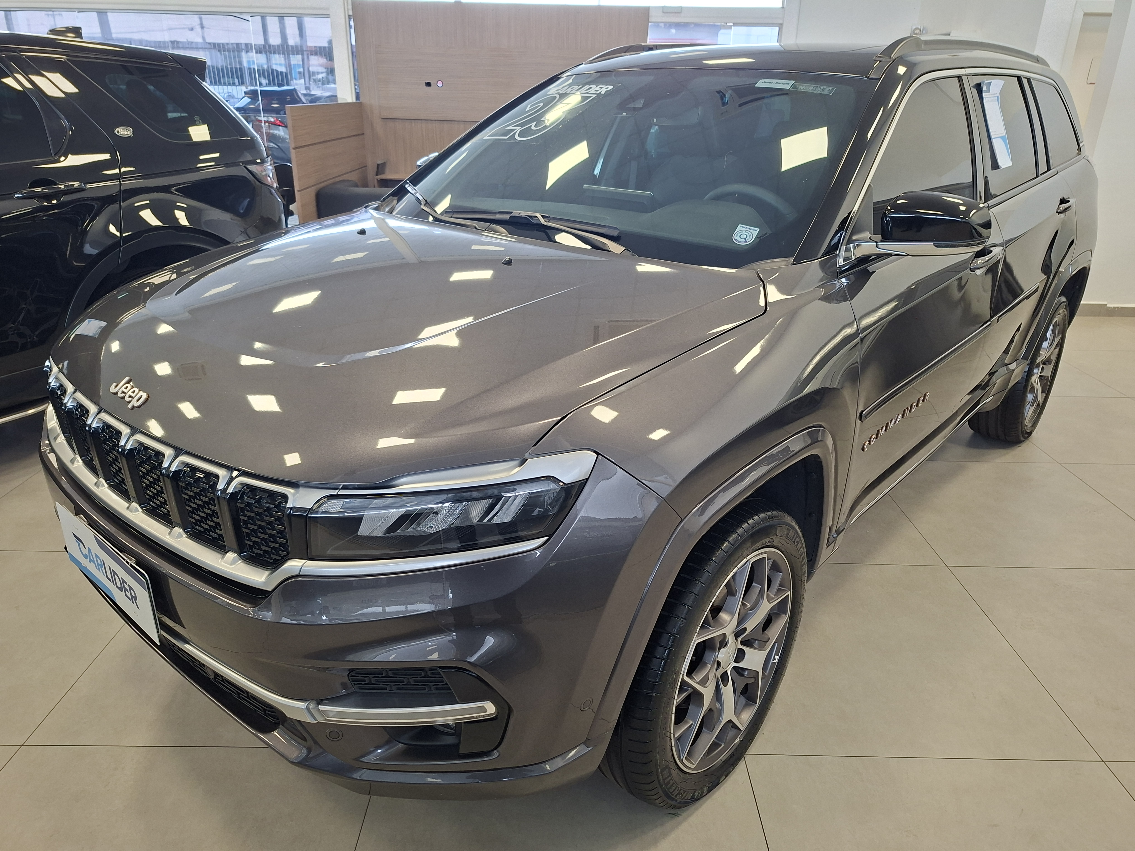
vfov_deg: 58.9
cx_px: 568
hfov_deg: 73.9
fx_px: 754
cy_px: 426
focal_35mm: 23
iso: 250
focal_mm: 5.54
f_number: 1.8
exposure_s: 1/120
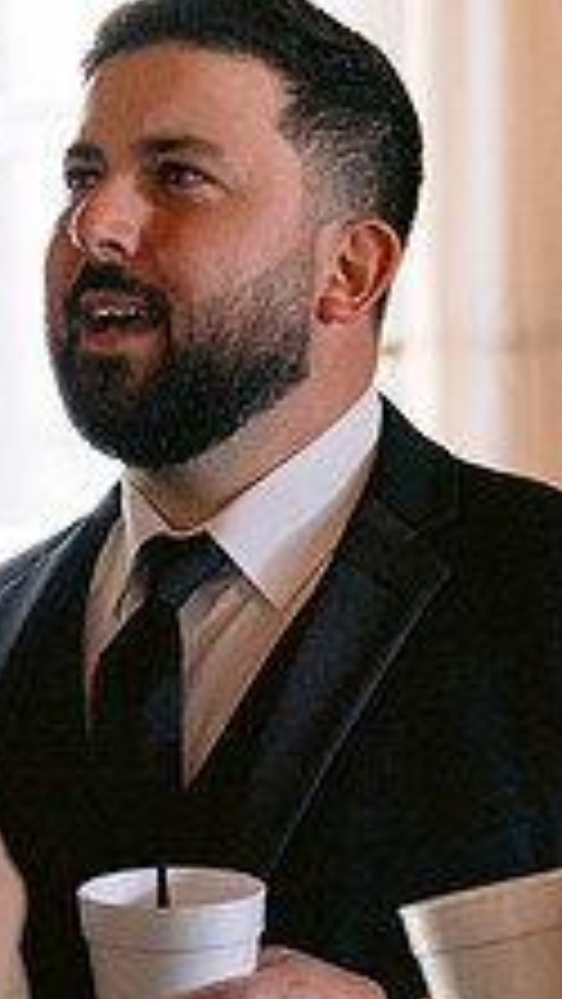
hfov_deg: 2.9
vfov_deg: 5.2
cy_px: 439
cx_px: 445
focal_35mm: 417
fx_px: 11039
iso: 640
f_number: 6.3
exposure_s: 1/50
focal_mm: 152
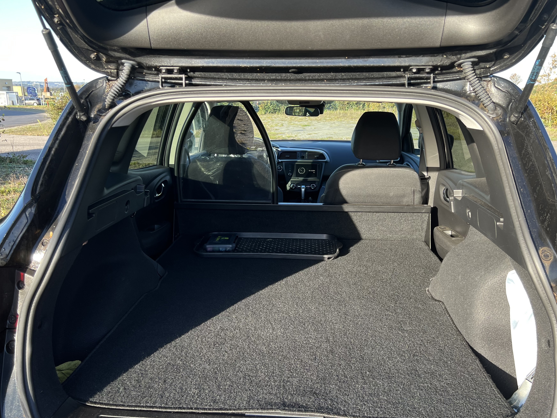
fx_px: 483
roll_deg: -1.0
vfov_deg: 46.7
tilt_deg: -16.5
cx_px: 276
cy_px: 231
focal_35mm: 30
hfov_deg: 60.0
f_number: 1.5
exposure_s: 1/234
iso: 40
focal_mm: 5.7
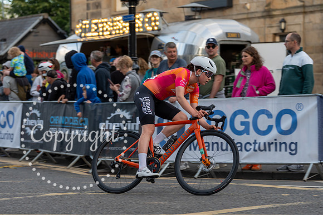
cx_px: 162
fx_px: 903
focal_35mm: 101
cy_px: 108
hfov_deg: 20.3
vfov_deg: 13.6
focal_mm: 95
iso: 500
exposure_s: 1/800
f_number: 3.2
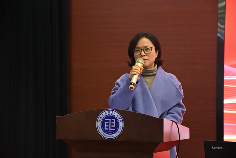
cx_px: 118
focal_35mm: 135
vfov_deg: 10.2
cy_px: 79
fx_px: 885
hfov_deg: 15.2
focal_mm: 90
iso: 3200
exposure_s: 1/80
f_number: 5.3
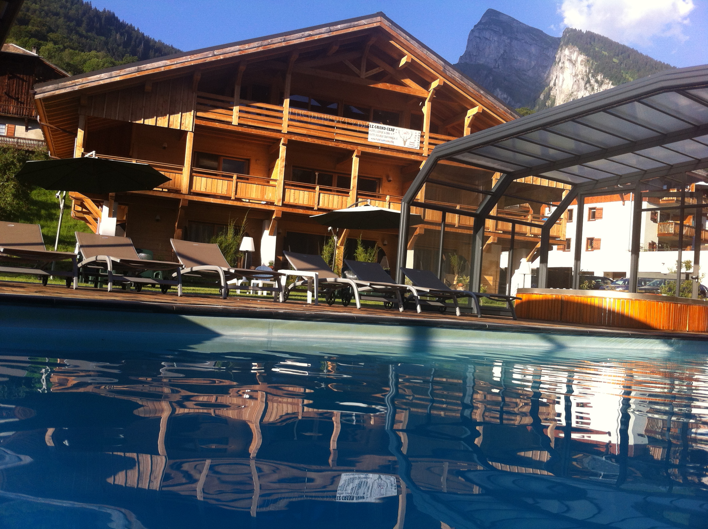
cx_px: 354
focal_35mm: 35
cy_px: 264
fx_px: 715
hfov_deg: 52.7
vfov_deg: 40.6
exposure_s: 1/559
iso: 80
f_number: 2.8
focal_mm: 3.85
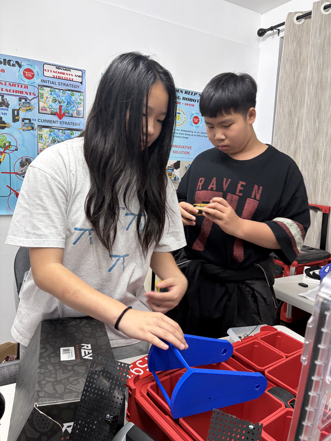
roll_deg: -1.5
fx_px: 344
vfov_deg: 65.3
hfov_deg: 51.3
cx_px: 172
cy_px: 213
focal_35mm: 27
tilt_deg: -7.2
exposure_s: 1/60
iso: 125
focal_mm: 5.96
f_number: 1.6
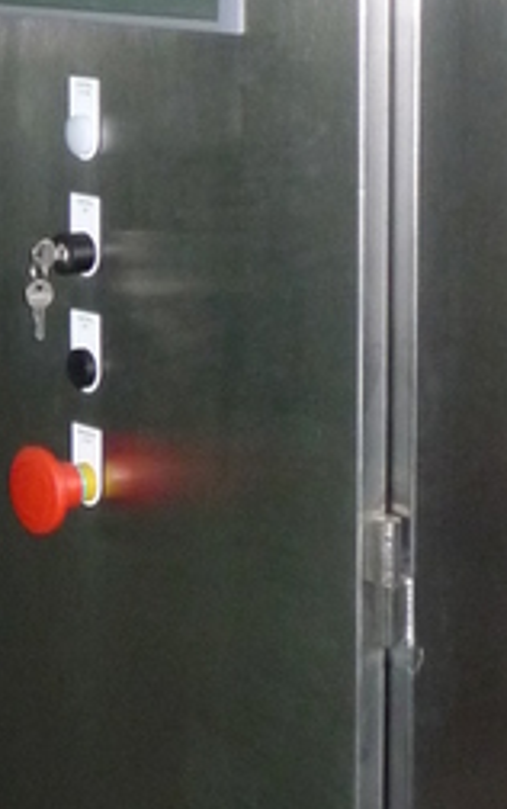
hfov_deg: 10.4
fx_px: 2779
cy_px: 315
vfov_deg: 16.5
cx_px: 305
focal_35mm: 126
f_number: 3.3
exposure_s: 1/30
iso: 250
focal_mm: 5.2
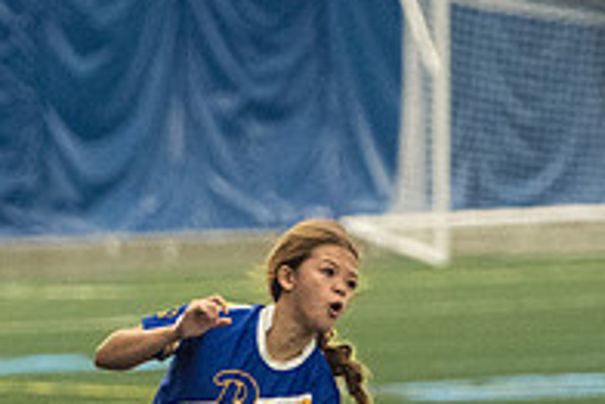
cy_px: 475
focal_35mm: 642
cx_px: 216
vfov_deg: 2.1
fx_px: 10797
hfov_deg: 3.2
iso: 8000
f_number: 2.8
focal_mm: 145
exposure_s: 1/500
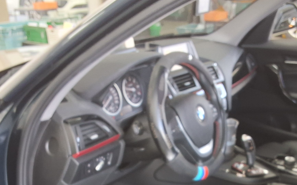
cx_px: 176
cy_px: 195
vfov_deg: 22.1
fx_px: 453
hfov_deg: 36.2
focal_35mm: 56
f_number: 1.9
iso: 80
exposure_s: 1/40
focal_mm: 2.91
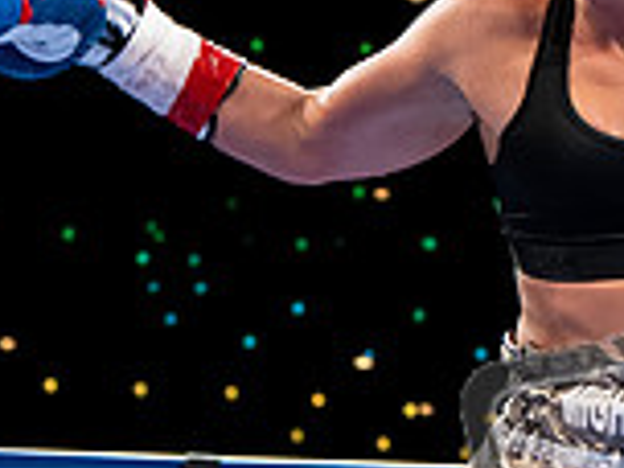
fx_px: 3912
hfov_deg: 9.1
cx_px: 472
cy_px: 433
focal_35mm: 217
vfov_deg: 6.8
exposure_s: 1/800
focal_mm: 59
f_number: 4
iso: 3200
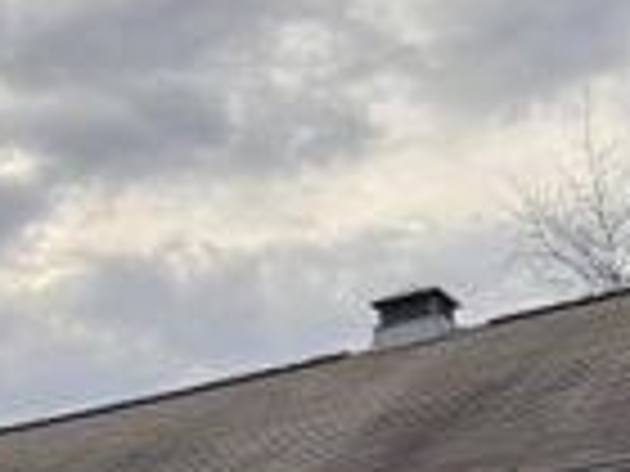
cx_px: 130
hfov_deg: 22.5
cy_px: 659
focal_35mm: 86
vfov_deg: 16.0
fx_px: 1565
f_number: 1.78
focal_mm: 6.76
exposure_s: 1/1425
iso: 80
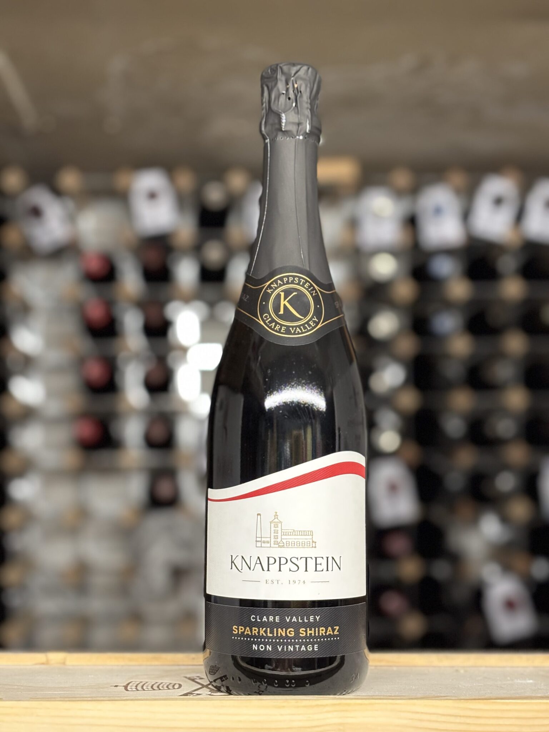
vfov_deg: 36.8
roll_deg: +0.9
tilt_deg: +5.7
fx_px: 1100
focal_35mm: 52
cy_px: 366
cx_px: 274
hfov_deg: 28.0
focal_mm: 5.96
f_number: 1.6
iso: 200
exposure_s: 1/33
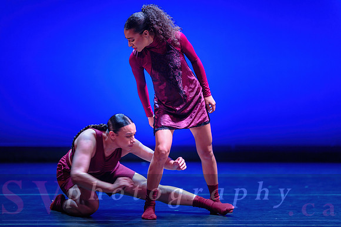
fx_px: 994
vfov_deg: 13.0
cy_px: 114
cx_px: 170
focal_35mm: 105
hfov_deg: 19.5
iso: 1250
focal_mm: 105
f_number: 1.4
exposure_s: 1/250
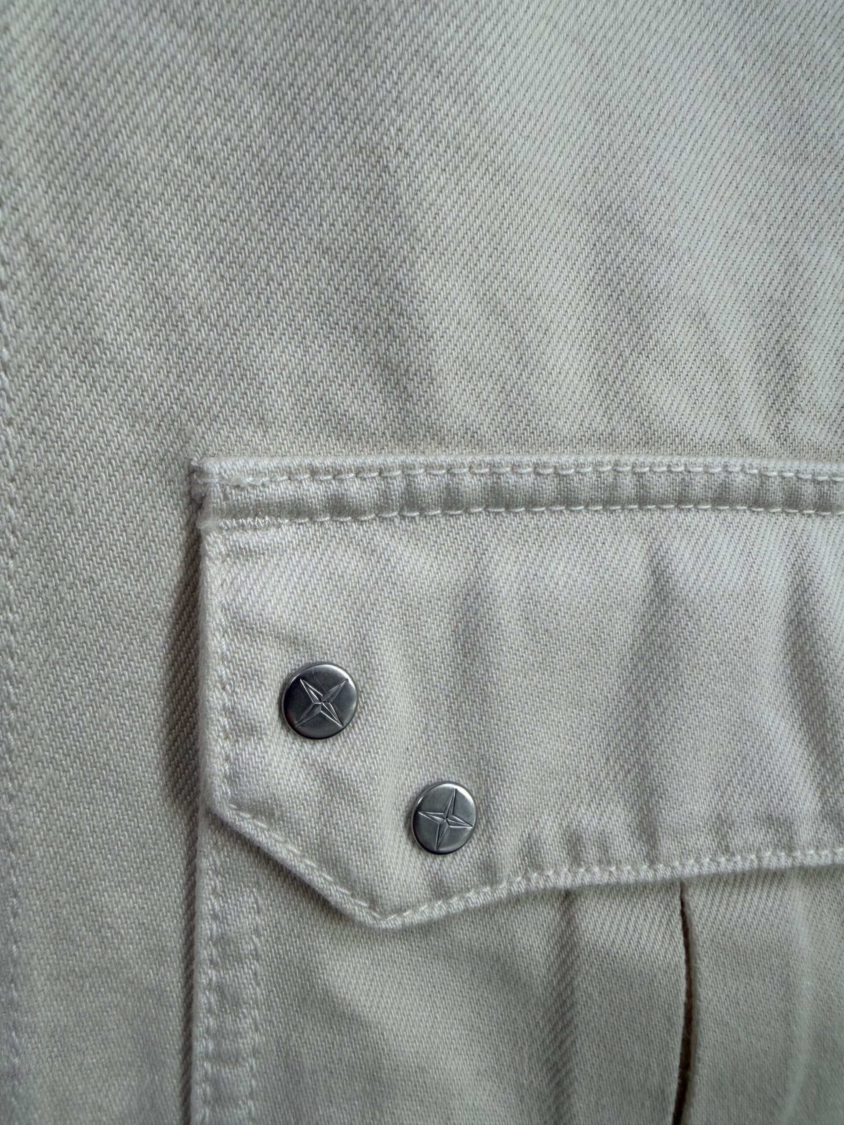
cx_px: 422
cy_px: 562
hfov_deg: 56.8
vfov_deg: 71.6
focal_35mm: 24
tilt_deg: -9.9
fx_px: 780
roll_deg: +1.3
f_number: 2.2
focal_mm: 2.22
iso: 64
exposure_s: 1/84
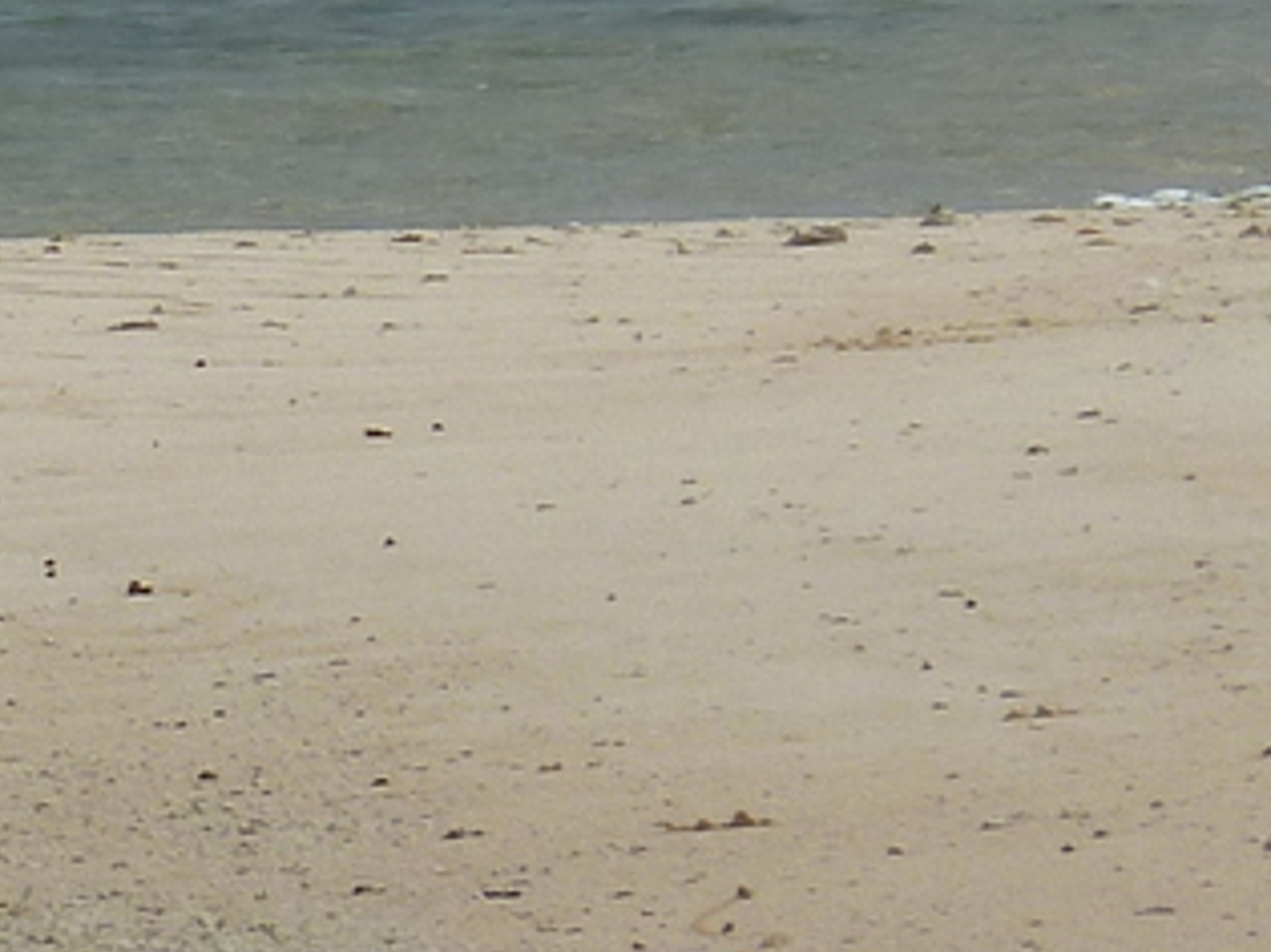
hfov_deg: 2.1
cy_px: 77
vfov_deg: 1.6
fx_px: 33950
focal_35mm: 925
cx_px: -1473
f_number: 5.6
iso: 80
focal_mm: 29.9
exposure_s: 1/800
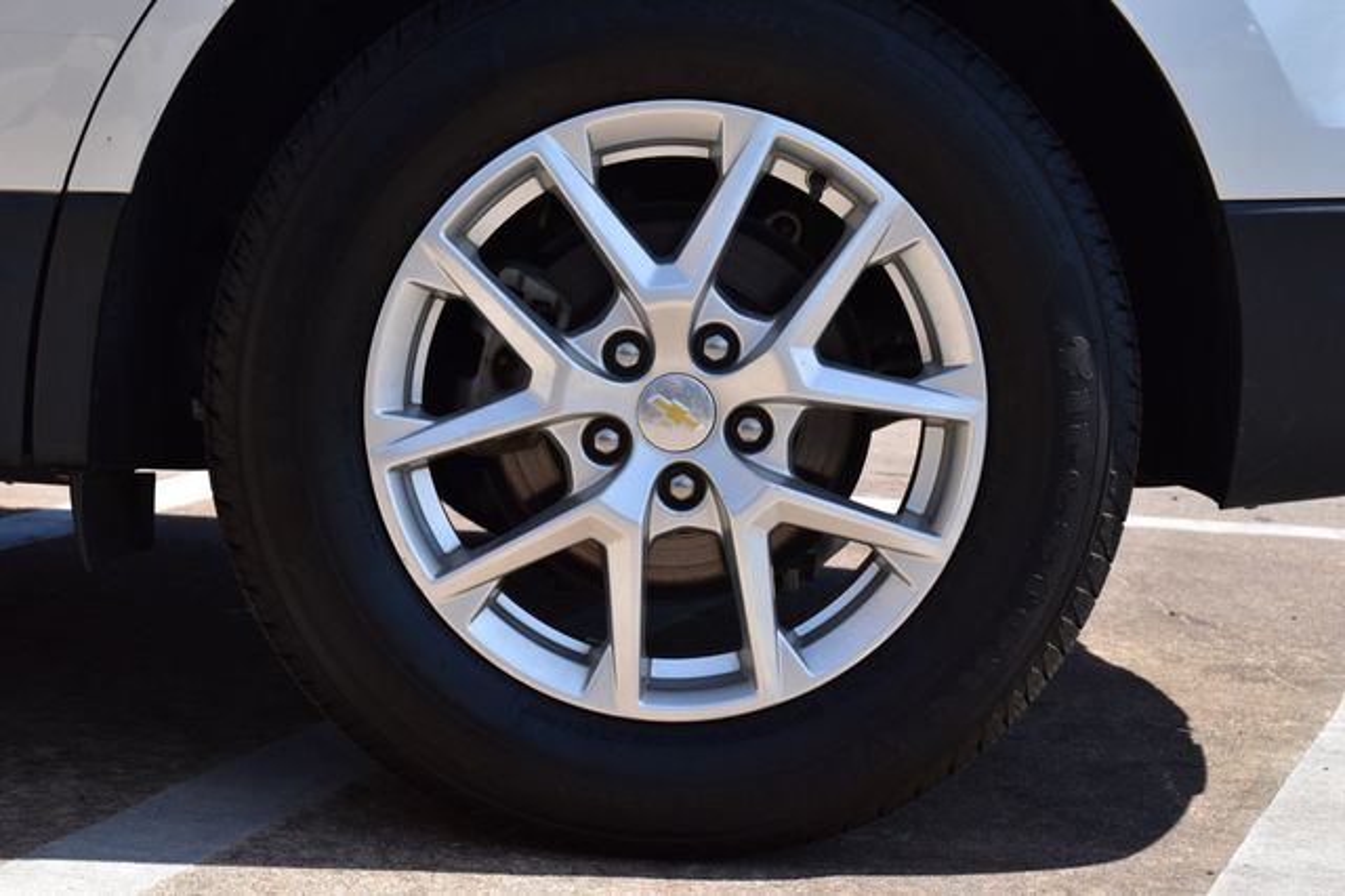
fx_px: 3081
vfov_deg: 16.5
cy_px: 448
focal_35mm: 82
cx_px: 672
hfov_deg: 24.6
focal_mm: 55
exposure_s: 1/400
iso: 400
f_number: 11
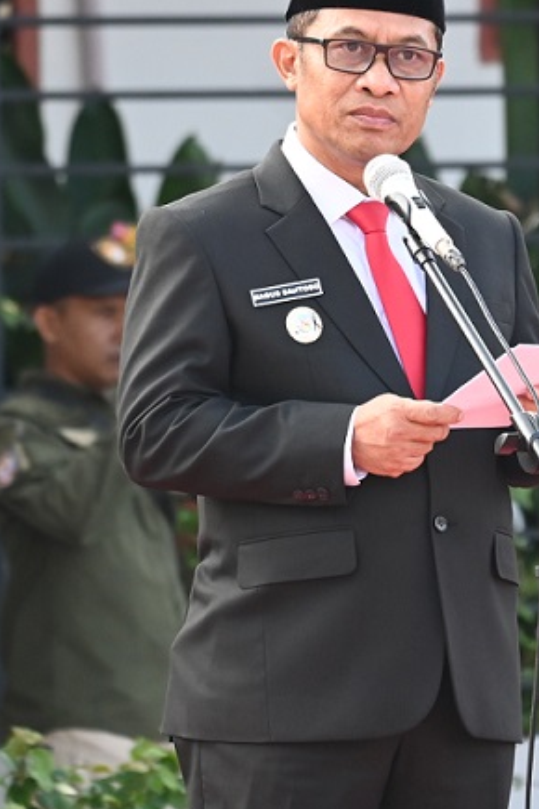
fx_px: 20727
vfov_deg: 2.2
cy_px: 234
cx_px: 335
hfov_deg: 1.5
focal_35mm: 923
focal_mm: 250
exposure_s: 1/250
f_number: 6.3
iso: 640
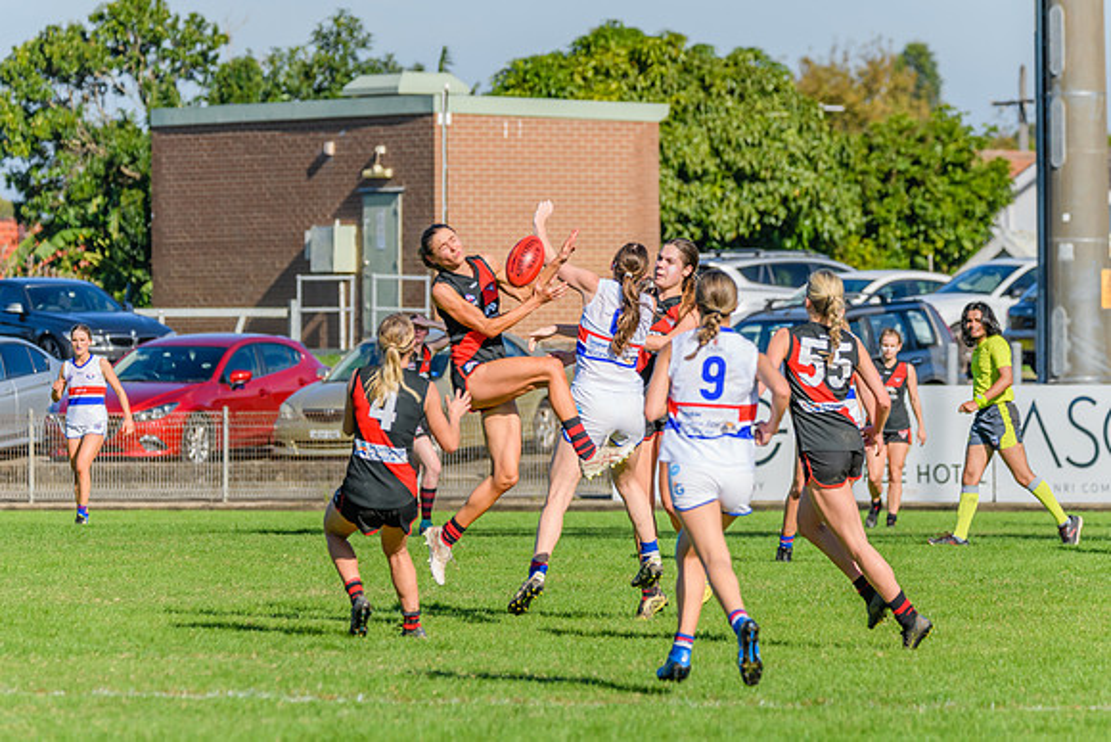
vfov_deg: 4.2
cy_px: 346
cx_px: 587
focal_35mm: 330
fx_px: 10172
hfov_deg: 6.3
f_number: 9
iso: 640
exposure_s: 1/1600
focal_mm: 300
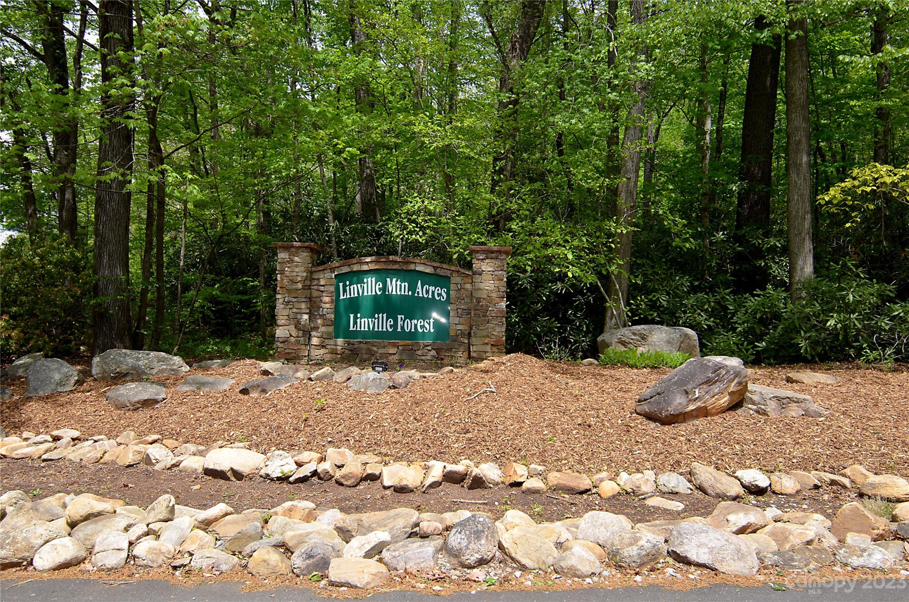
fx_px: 642
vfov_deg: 50.2
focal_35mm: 26
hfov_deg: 70.6
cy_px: 301
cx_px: 454
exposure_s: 1/250
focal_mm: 17
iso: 100
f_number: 6.3
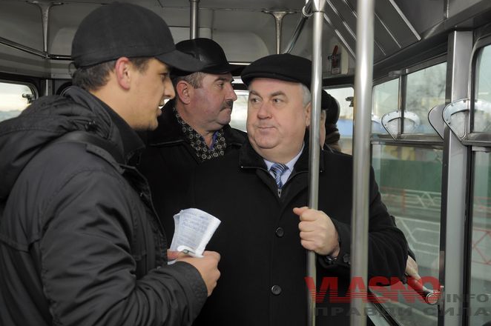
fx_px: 757
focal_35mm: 56
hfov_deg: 36.0
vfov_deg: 24.3
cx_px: 254
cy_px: 167
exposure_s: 1/60
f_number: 4.5
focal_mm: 35
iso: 200
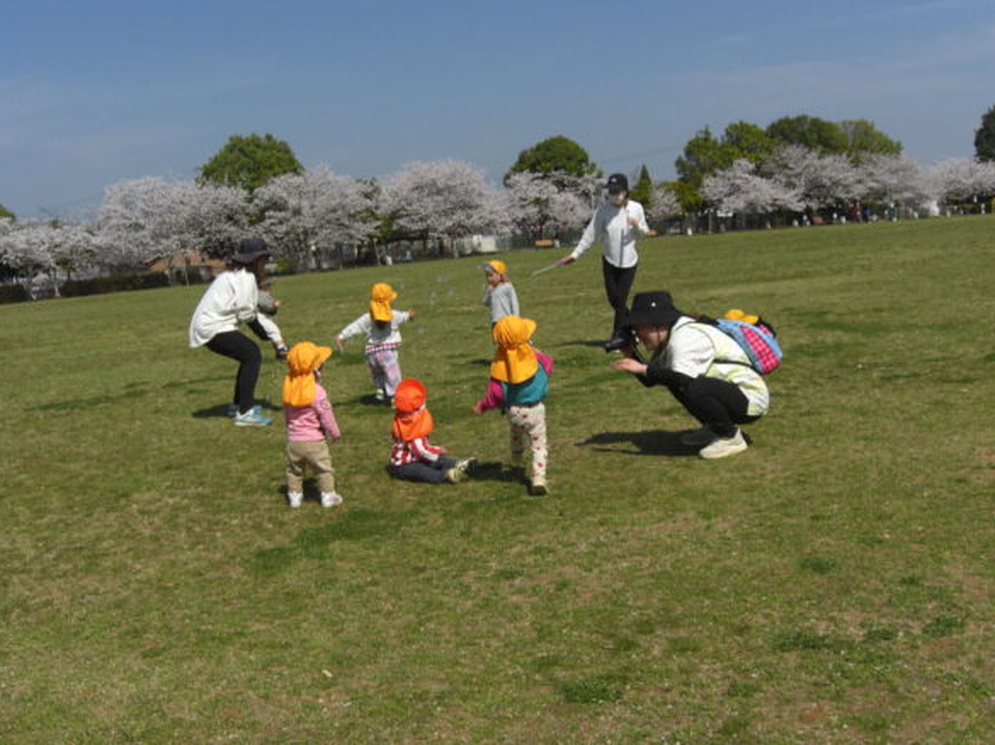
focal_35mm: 39
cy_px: 379
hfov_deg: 47.9
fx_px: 1120
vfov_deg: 36.8
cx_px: 503
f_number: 8
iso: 80
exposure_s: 1/400
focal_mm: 7.9
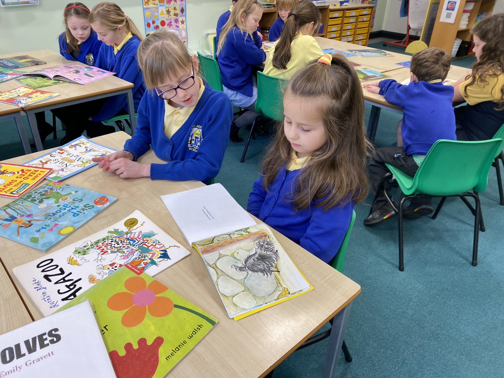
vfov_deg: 53.1
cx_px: 252
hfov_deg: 67.3
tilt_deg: -30.8
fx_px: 379
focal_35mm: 26
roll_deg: -1.8
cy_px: 189
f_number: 1.8
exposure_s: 1/100
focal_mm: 4.25
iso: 100
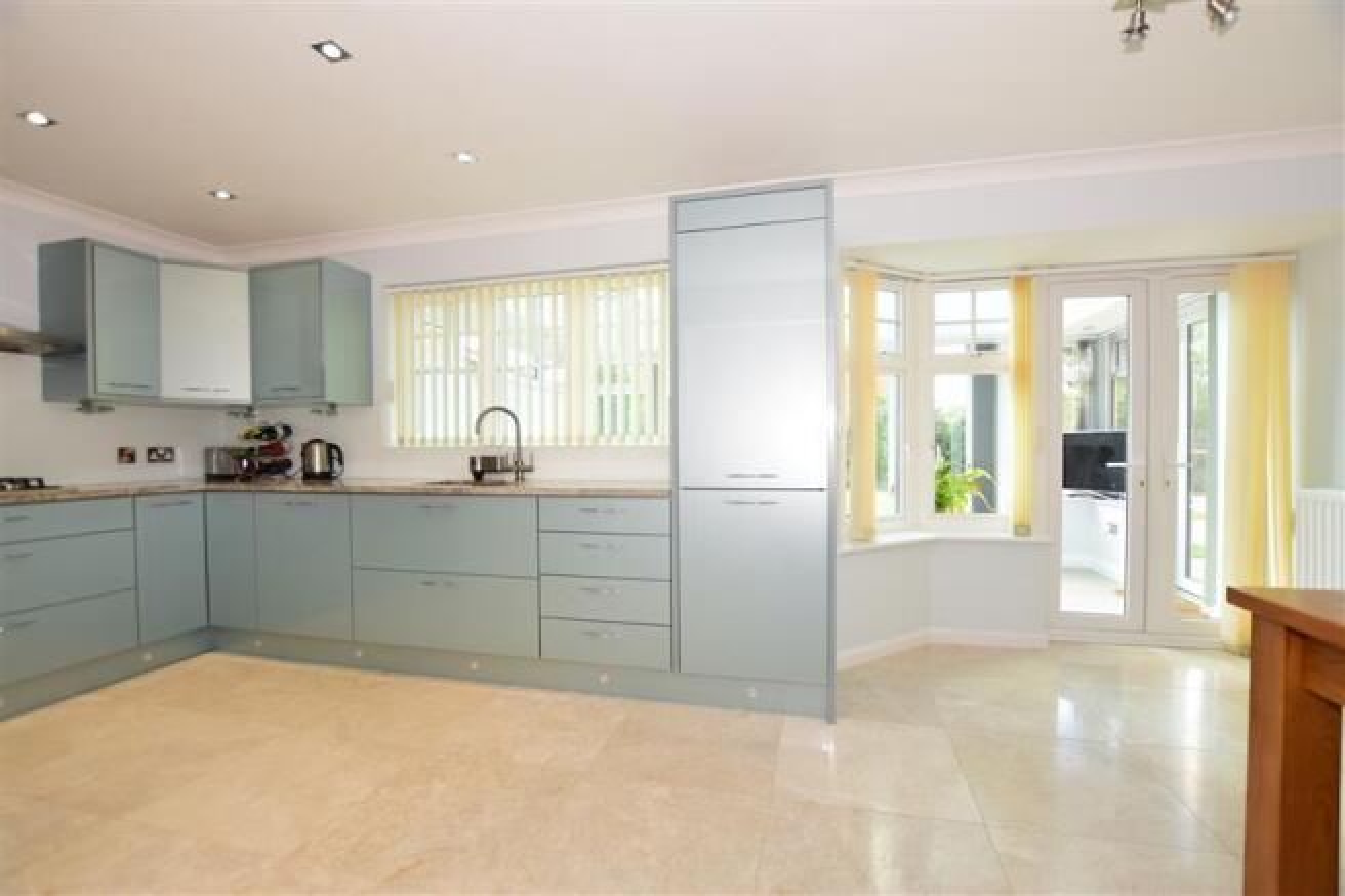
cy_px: 448
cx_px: 672
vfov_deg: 77.3
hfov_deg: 100.4
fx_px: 560
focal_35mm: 15
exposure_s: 1/60
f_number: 5
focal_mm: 10
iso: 200
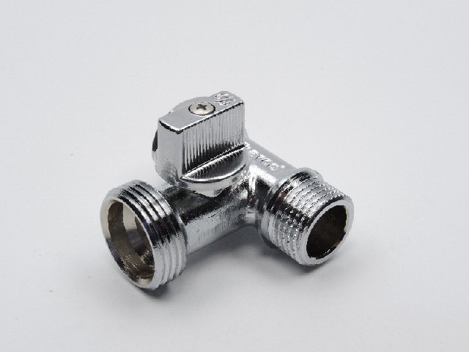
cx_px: 234
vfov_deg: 25.2
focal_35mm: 58
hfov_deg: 33.2
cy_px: 176
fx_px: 786
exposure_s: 1/100
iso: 100
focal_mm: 12.5
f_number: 6.3
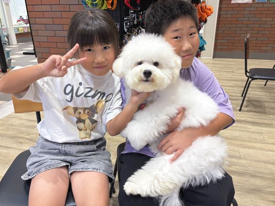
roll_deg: +0.2
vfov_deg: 51.3
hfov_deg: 65.3
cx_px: 142
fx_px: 214
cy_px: 100
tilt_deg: -22.0
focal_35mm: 27
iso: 64
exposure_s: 1/120
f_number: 1.6
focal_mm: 5.96
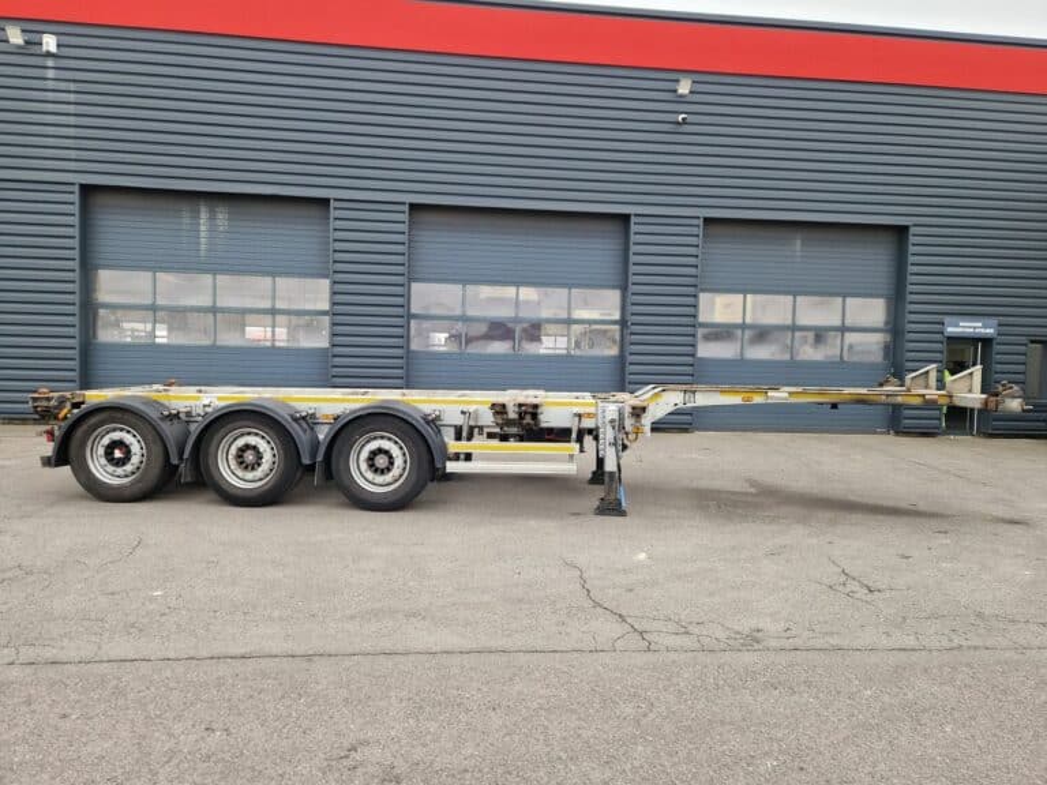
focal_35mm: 23
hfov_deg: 73.9
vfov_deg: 58.9
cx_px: 524
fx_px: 696
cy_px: 392
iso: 80
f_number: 1.8
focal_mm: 5.4
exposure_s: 1/180
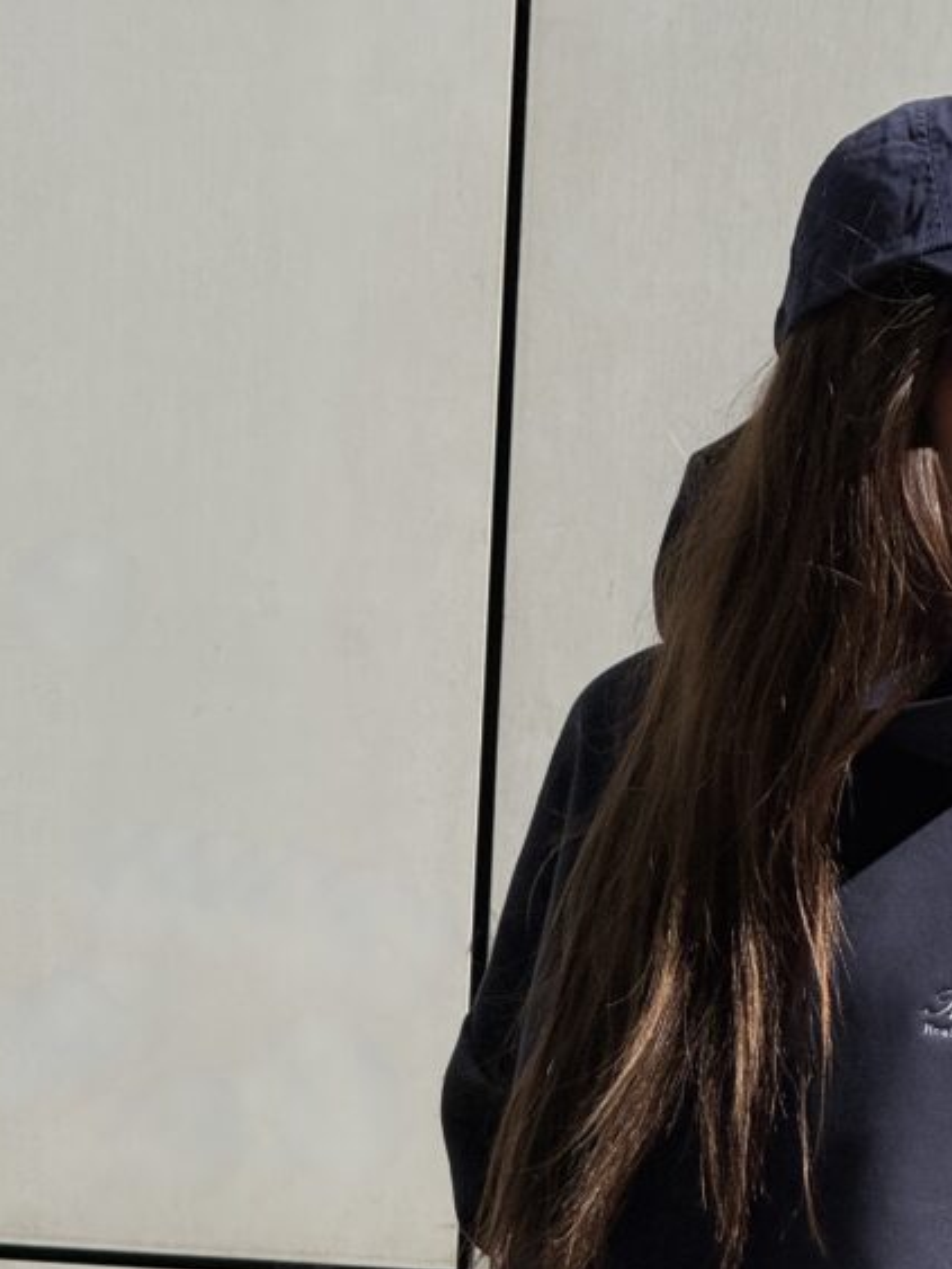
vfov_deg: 9.1
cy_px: 1078
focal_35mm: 218
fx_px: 7994
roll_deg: -2.8
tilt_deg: -3.0
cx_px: 808
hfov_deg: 6.8
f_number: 2.8
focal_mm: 15.66
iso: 40
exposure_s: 1/3344
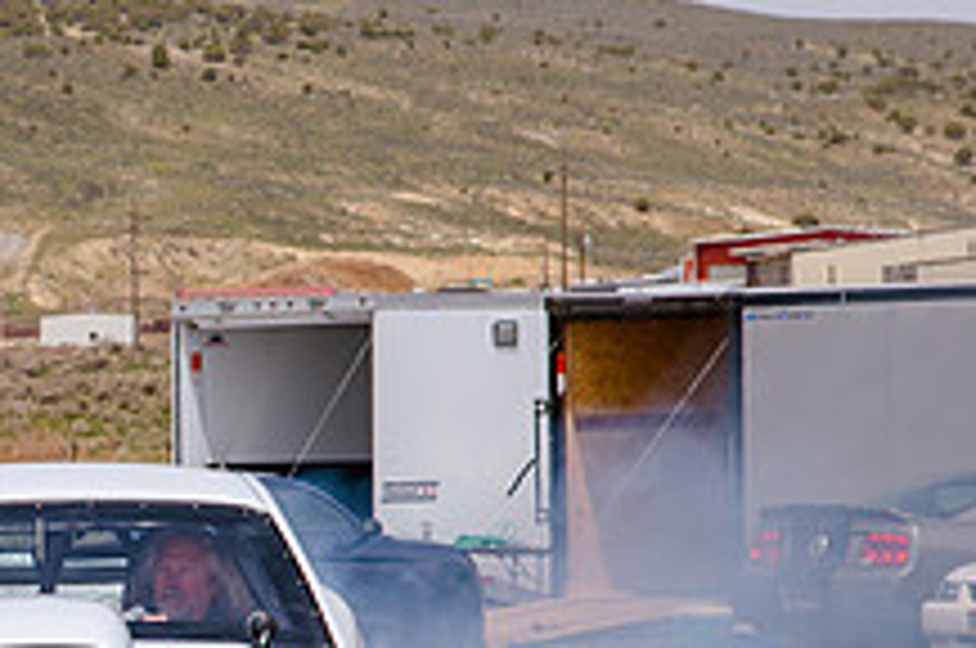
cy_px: 667
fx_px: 8933
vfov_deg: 4.1
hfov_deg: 6.2
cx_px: -70
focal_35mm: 330
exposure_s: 1/400
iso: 200
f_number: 10
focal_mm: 95
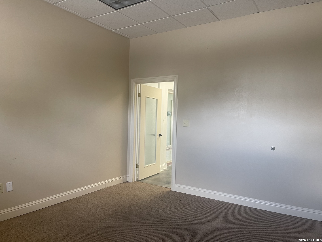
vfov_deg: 53.1
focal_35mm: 26
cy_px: 121
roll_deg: -1.2
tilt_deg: -1.3
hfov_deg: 67.3
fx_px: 242
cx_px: 161
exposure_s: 1/60
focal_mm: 5.1
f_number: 1.6
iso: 100
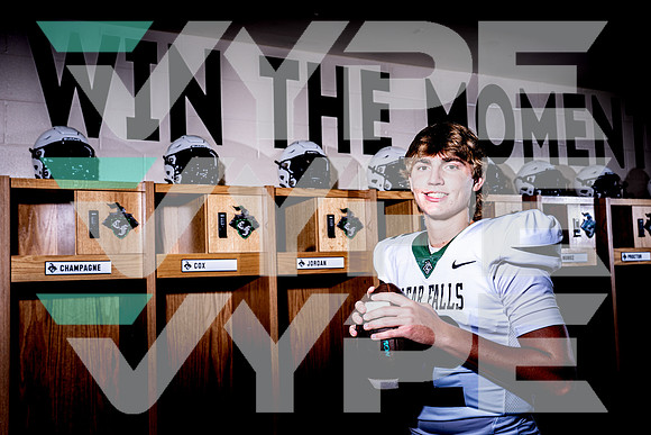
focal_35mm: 42
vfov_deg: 32.0
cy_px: 218
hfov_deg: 46.6
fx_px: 757
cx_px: 326
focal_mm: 39
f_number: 5.6
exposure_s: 1/250
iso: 100
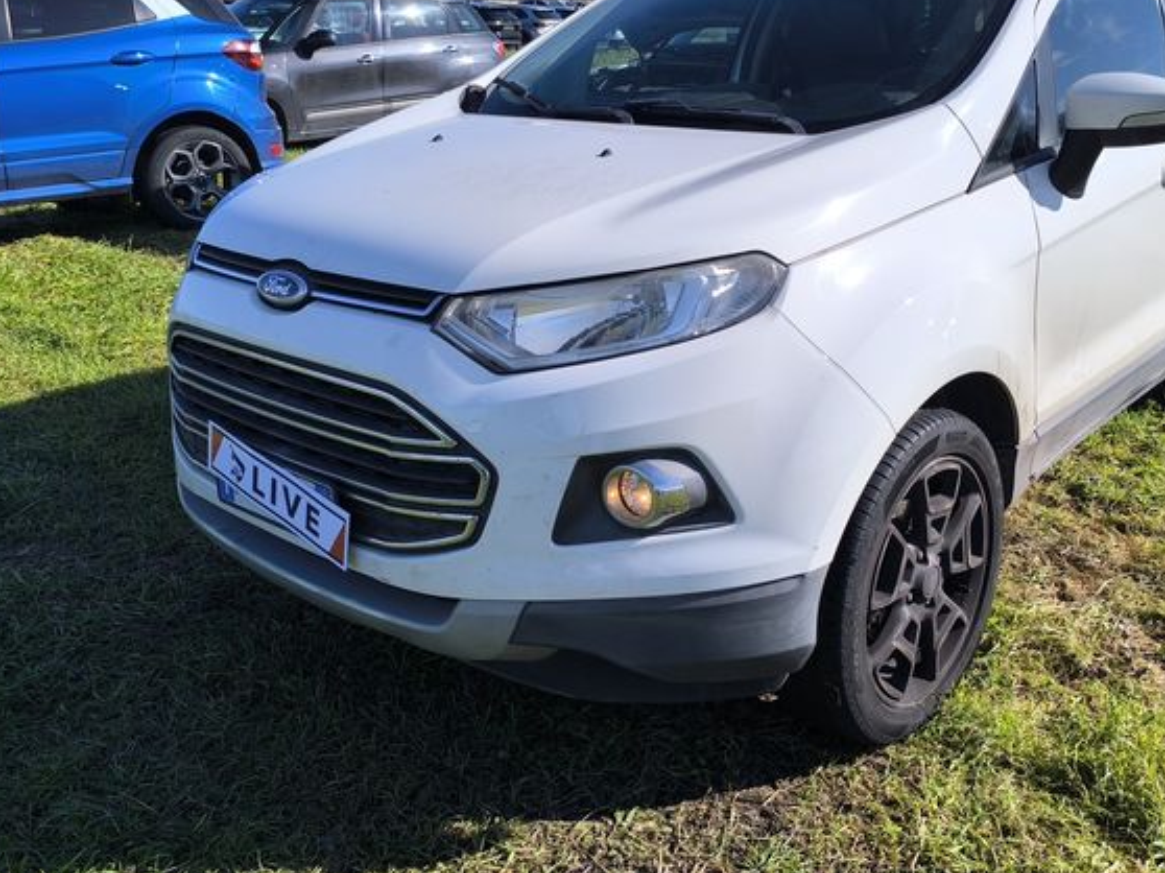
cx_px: 708
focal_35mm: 33
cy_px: 326
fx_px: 1110
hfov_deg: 54.9
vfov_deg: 42.6
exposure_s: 1/1319
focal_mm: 6.14
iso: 50
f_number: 1.65
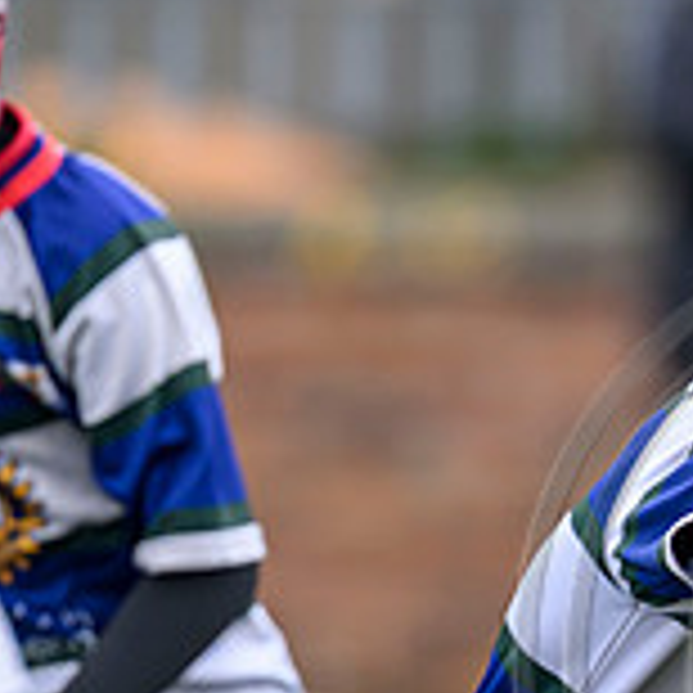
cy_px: 589
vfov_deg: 1.2
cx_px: 1179
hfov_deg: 1.2
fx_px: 33499
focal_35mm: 1479
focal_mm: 400
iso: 500
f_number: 3.5
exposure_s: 1/1600
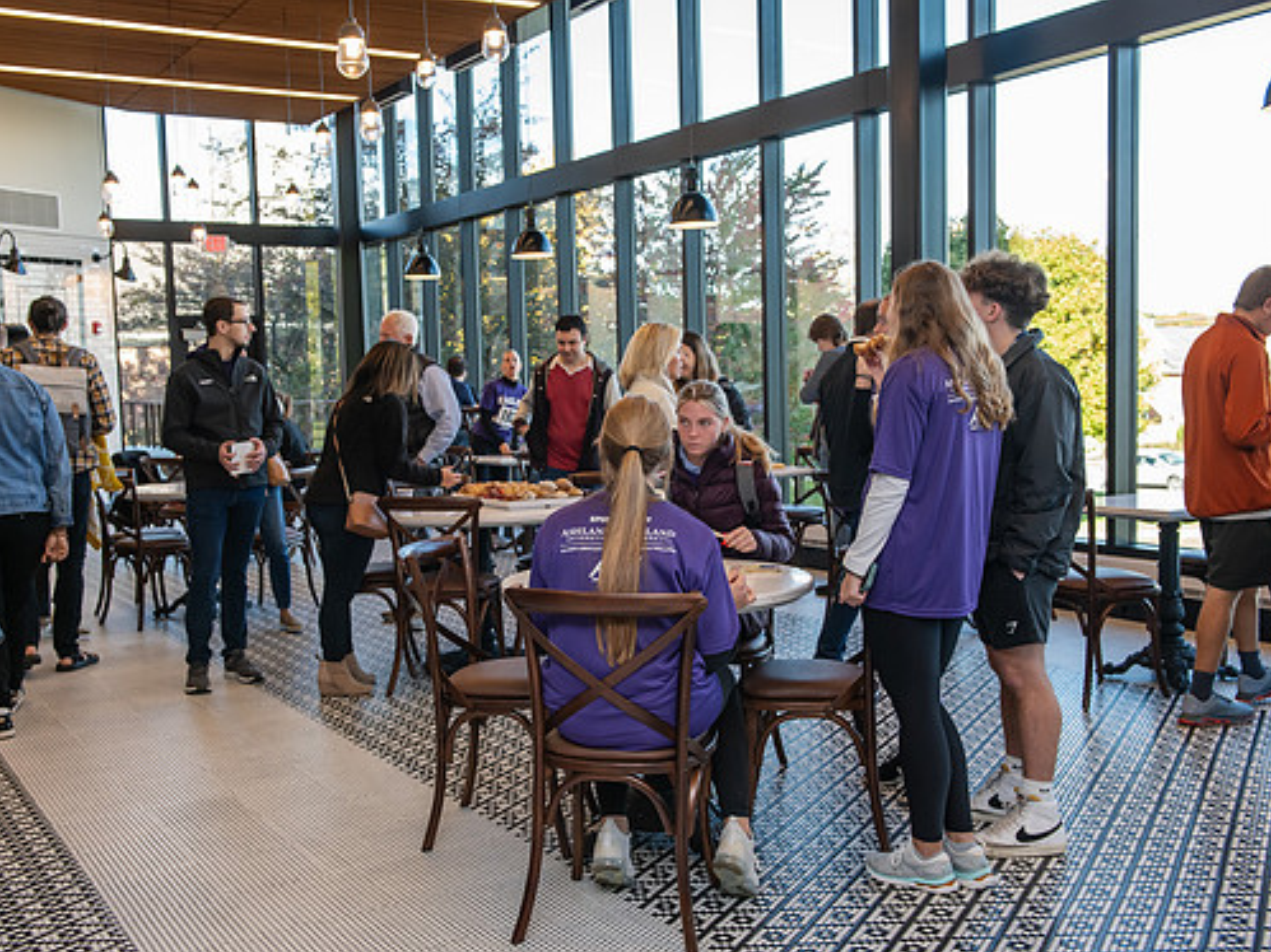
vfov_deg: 37.7
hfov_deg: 48.9
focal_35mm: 38
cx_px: 591
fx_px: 1395
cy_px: 490
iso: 800
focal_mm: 34
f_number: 5
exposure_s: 1/200
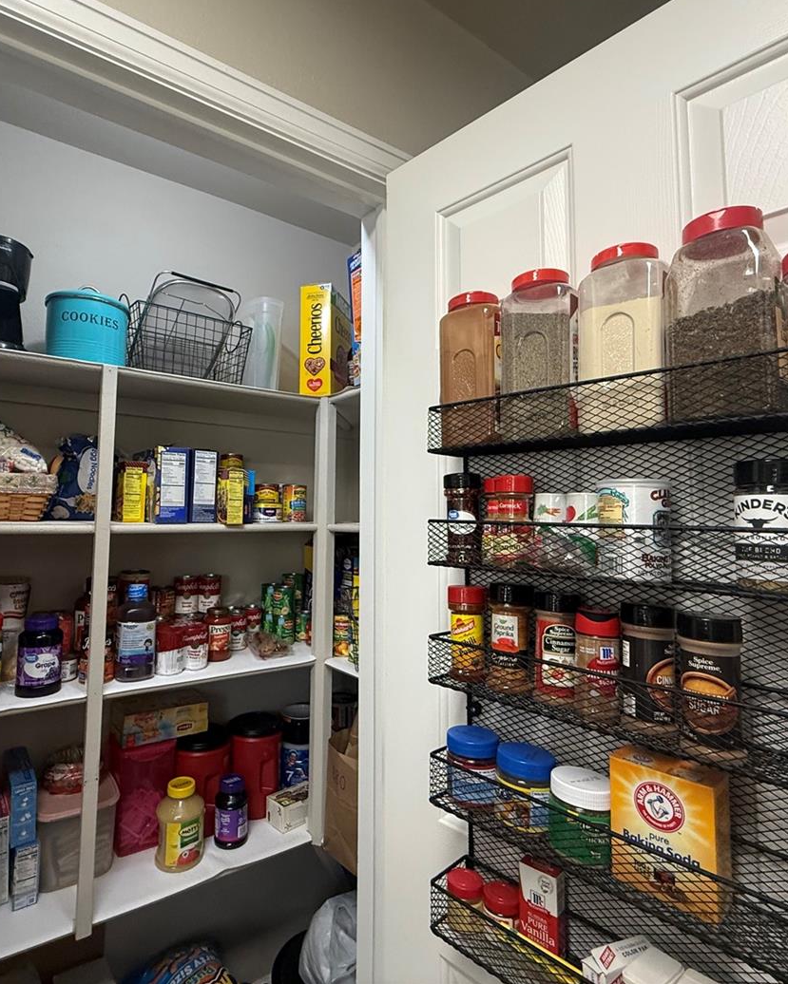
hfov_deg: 70.5
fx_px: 554
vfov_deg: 83.2
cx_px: 336
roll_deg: -1.1
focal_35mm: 19
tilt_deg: +4.6
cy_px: 473
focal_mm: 2.22
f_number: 2.2
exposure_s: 1/120
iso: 250
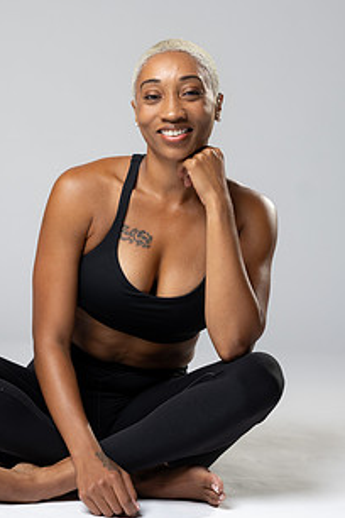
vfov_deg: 16.3
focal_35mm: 125
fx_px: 1797
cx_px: 125
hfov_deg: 11.0
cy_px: 151
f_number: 3.2
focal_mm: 85
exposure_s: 1/160
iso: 200
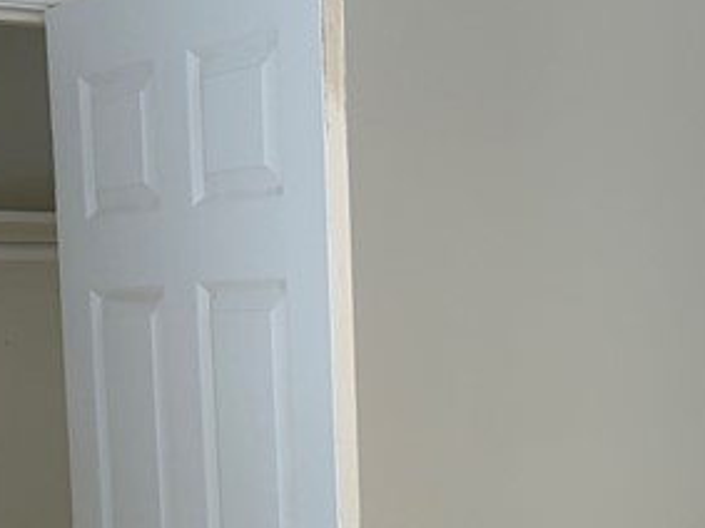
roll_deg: +0.6
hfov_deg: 20.3
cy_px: 667
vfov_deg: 15.1
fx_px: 1914
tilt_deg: -8.0
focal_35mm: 94
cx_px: 683
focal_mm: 5.96
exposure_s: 1/120
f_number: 1.6
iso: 80
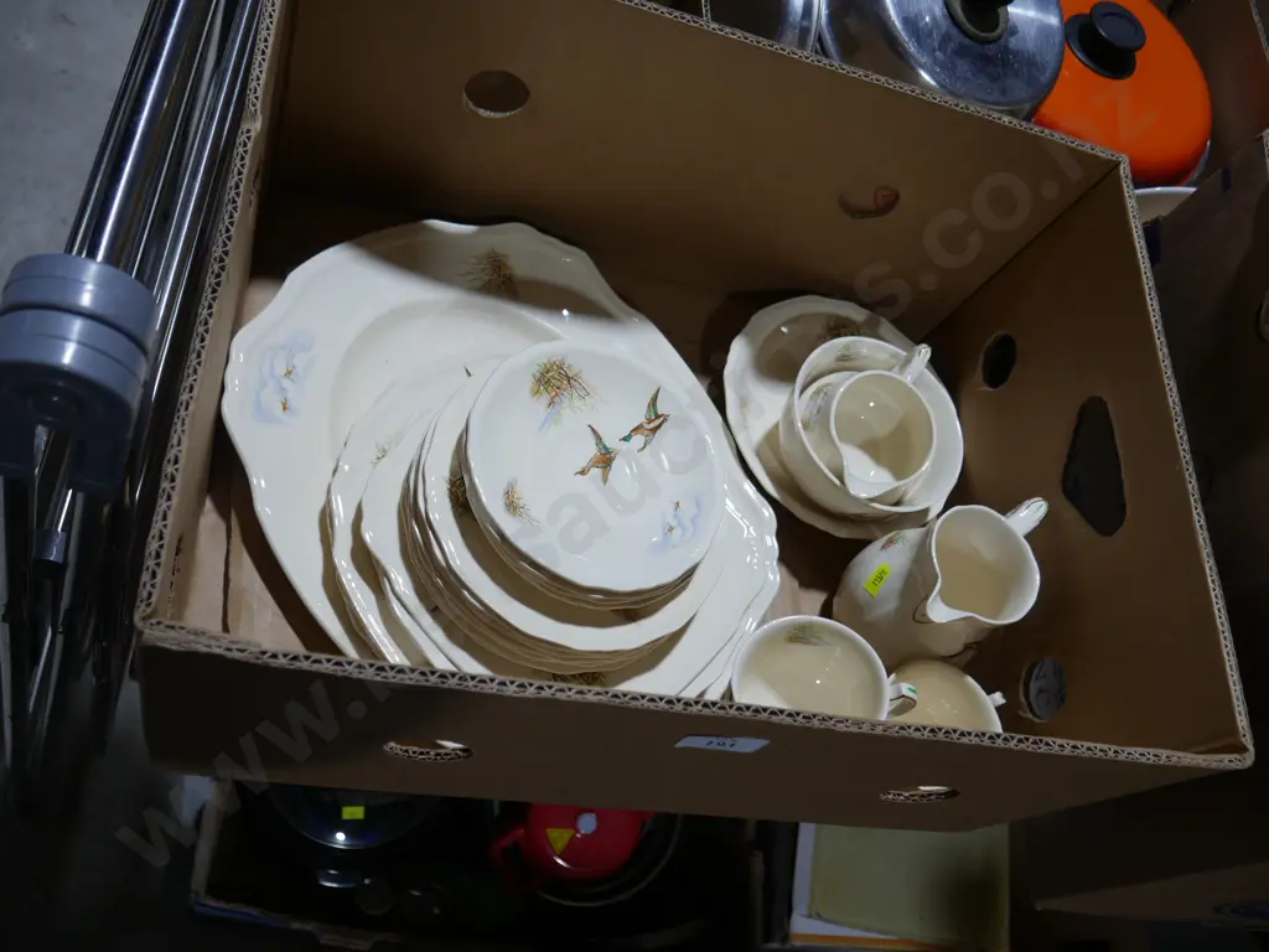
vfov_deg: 46.8
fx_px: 1100
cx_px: 634
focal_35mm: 30
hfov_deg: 60.0
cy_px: 476
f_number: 4
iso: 200
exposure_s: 1/125
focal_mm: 15
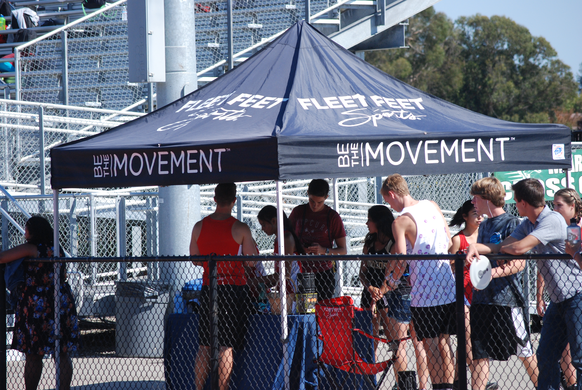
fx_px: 3035
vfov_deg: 7.3
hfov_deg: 11.0
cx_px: 291
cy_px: 195
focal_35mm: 188
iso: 400
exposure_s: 1/1000
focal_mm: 125
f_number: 8
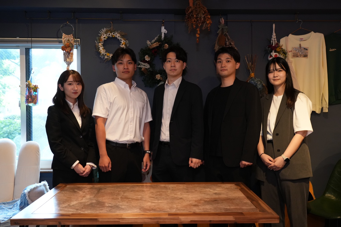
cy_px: 114
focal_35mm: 34
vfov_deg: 38.9
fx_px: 322
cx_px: 170
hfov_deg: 55.8
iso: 4000
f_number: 5.6
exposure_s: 1/125
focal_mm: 34
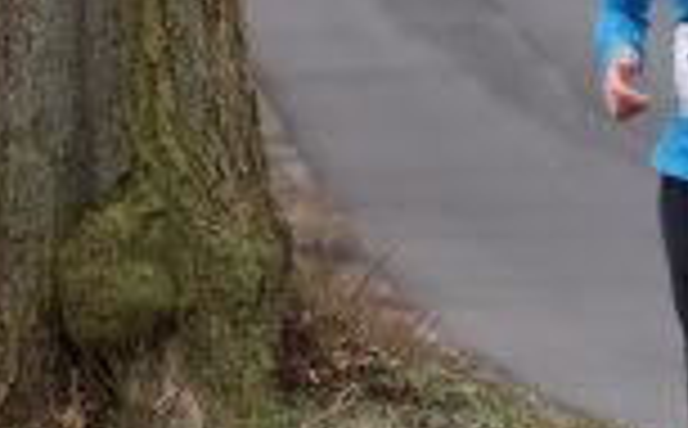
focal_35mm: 1001
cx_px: 701
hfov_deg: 2.1
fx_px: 18735
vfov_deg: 1.3
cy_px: 52
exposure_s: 1/320
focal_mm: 200
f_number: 5
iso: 200
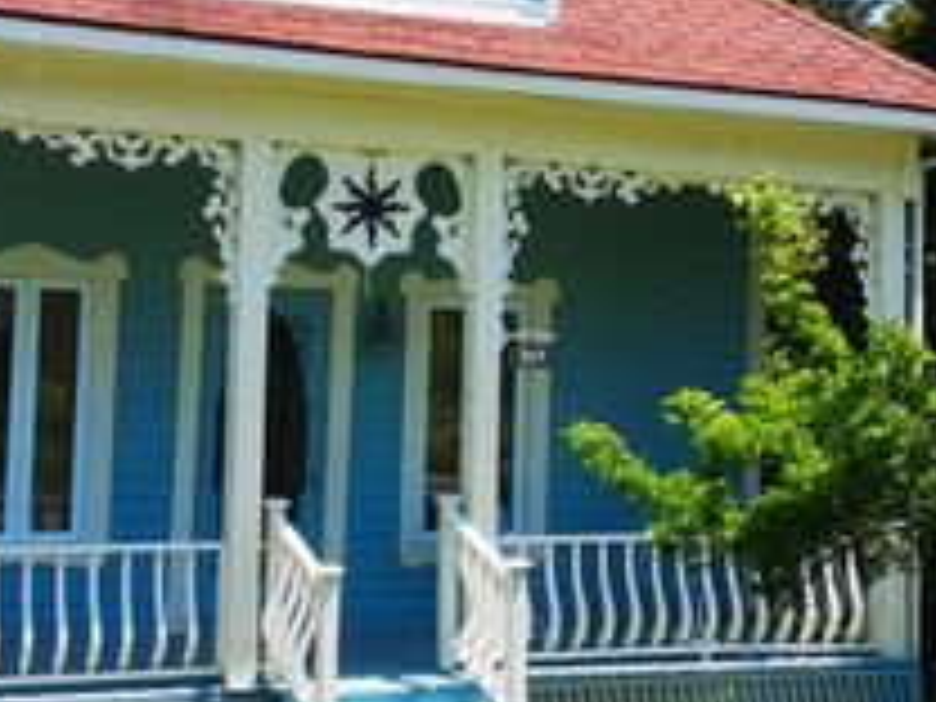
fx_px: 2109
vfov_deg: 18.9
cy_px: 248
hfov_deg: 25.0
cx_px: 490
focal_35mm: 78
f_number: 1.8
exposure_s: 1/1721
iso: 50
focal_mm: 3.95
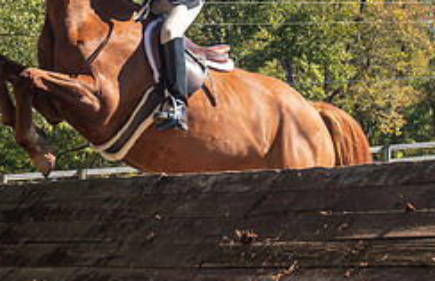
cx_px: 212
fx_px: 1940
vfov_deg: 8.3
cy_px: 50
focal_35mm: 162
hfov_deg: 12.8
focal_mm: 32
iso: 400
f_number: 4
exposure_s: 1/320
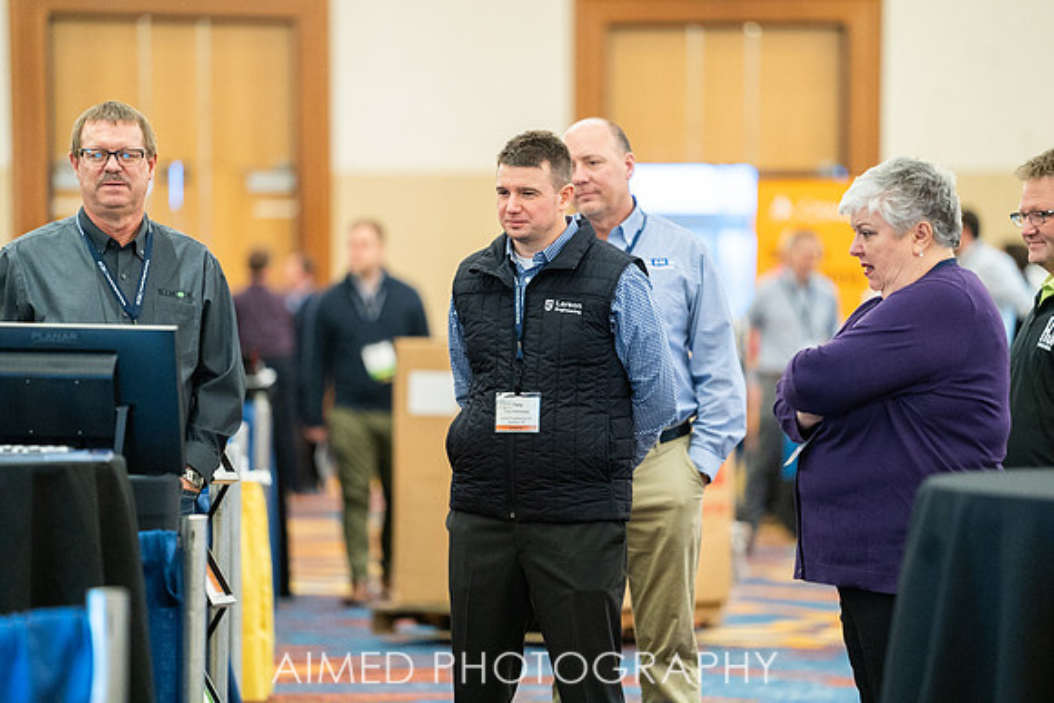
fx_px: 5857
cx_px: 527
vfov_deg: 6.9
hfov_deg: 10.3
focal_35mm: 200
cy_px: 352
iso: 3200
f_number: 2.8
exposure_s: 1/160
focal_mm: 200
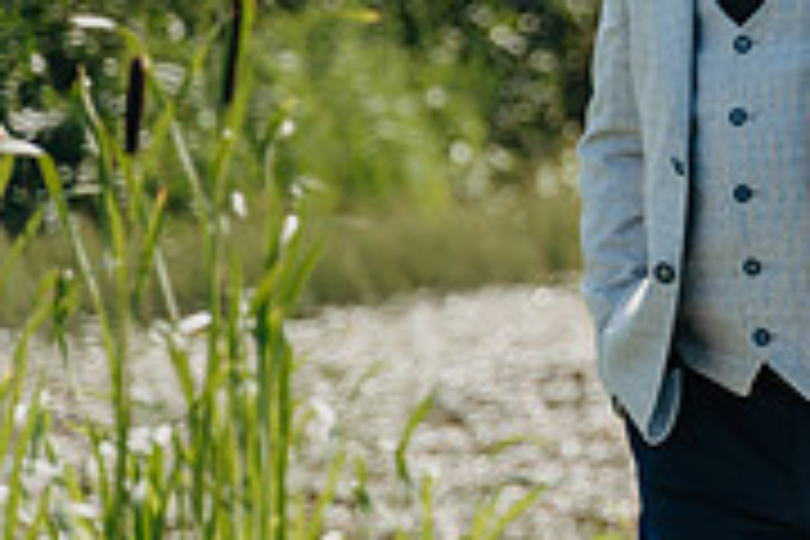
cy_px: 133
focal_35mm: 241
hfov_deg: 8.3
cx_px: 1292
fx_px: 5422
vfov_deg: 5.7
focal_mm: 75
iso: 80
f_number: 2.8
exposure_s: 1/1000
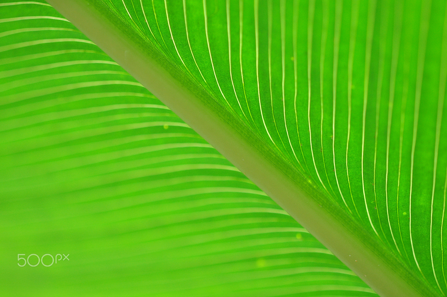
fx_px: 1116
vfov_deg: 15.2
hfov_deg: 22.6
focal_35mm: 90
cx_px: 224
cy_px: 148
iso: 400
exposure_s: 1/100
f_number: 3.2
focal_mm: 60
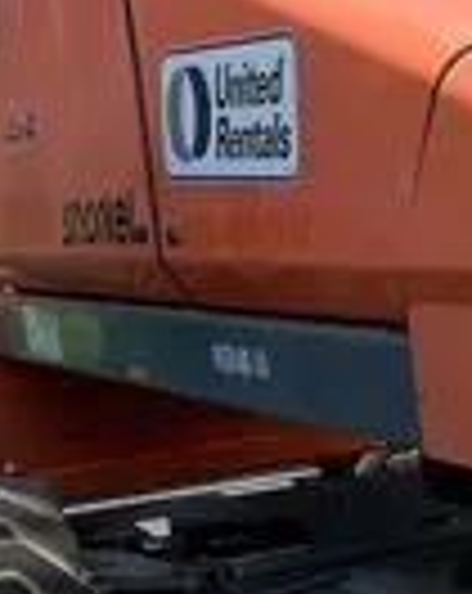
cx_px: 868
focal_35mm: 106
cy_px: 488
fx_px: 1857
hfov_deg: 13.0
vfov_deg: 18.0
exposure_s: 1/1776
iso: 50
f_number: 1.6
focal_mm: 5.1
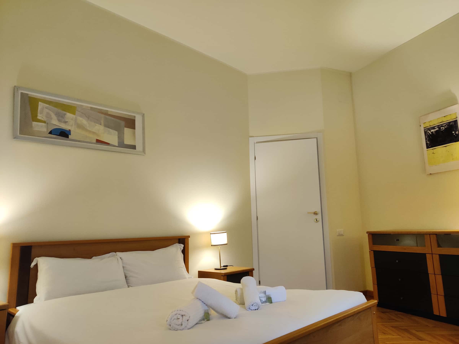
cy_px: 172
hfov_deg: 65.3
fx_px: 358
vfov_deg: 51.4
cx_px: 230
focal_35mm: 27
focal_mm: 4.75
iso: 640
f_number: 1.75
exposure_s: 1/50
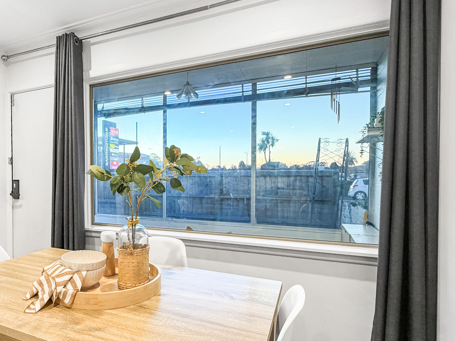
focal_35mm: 22
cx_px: 159
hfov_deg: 74.5
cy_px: 205
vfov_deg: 60.6
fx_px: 289
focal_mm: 2.22
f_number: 2.2
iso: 200
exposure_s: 1/50
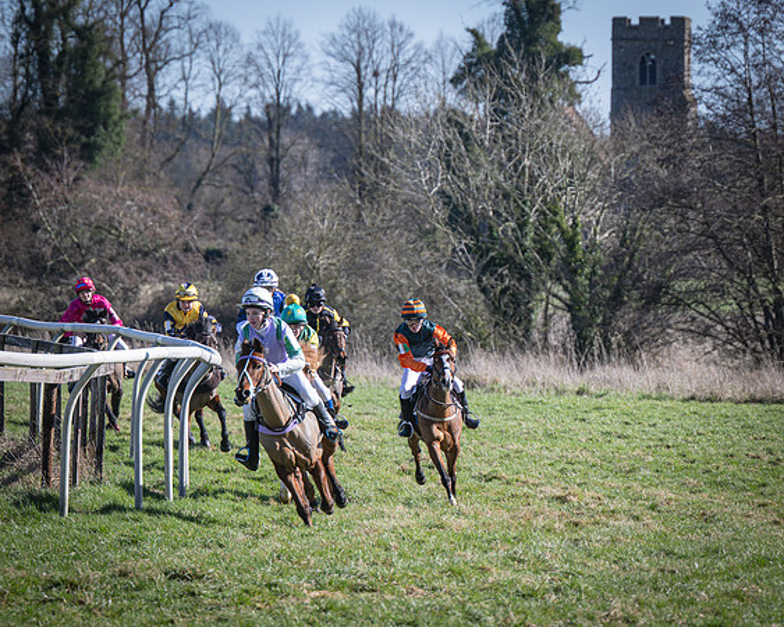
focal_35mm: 279
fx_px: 6482
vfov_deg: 5.5
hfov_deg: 6.9
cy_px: 324
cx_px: 464
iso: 125
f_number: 4
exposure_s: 1/1000
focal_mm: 155
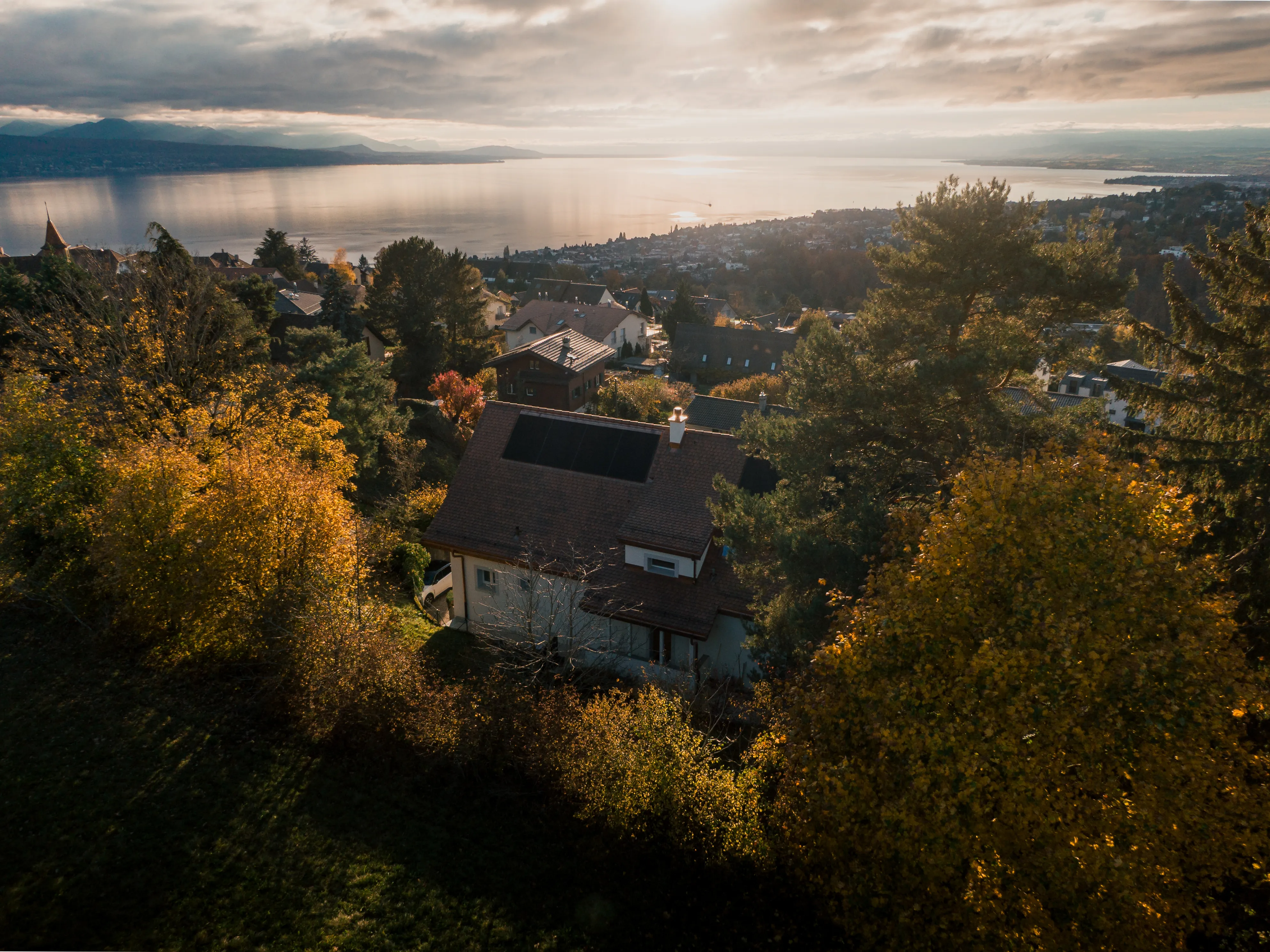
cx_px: 635
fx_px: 880
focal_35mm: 24
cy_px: 476
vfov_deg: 56.8
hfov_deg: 71.6
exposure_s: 1/240
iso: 100
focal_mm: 4.39
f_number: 2.8
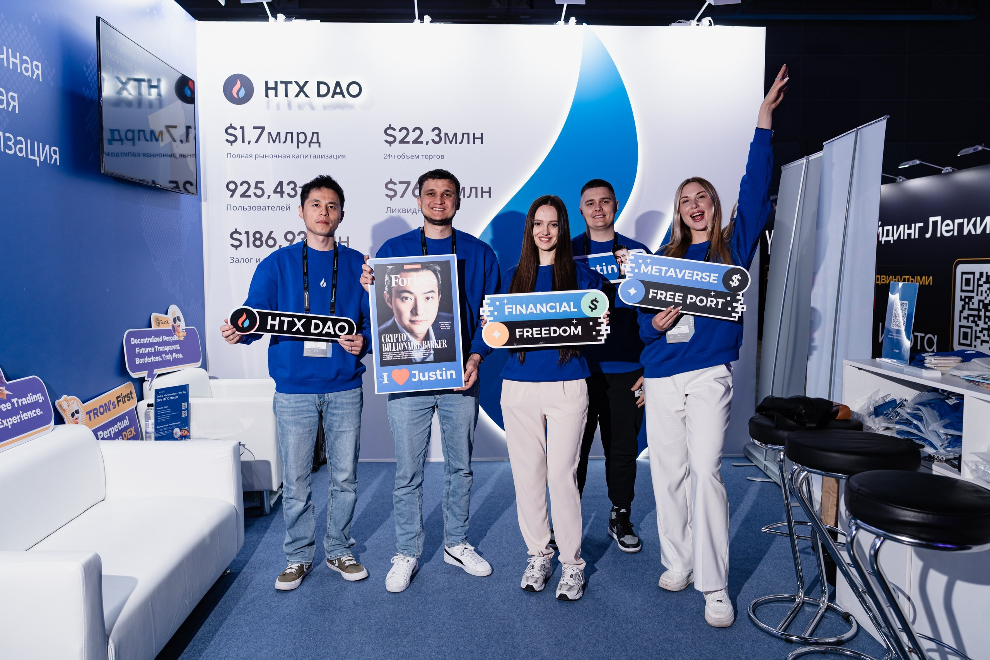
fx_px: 741
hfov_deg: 67.5
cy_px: 330
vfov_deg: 48.0
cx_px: 495
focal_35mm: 27
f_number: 3.5
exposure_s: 1/160
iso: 320
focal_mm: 26
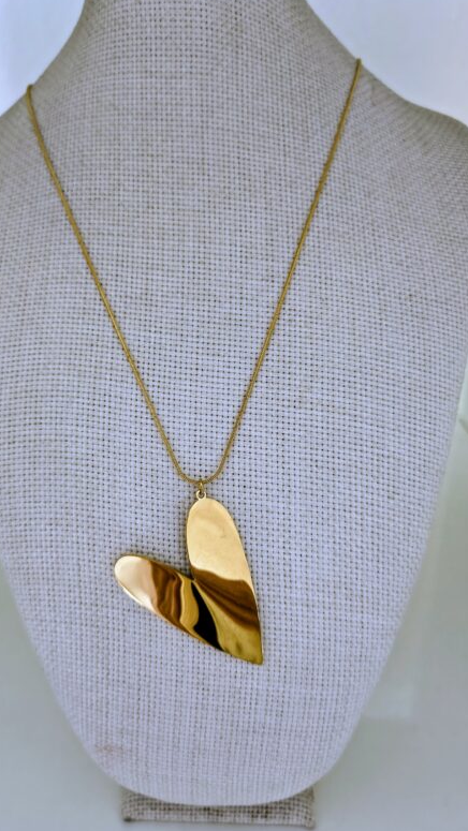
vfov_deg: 69.9
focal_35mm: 27
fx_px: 596
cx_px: 211
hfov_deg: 42.9
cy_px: 415
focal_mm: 5.56
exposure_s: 1/33.3
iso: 1495
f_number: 1.8
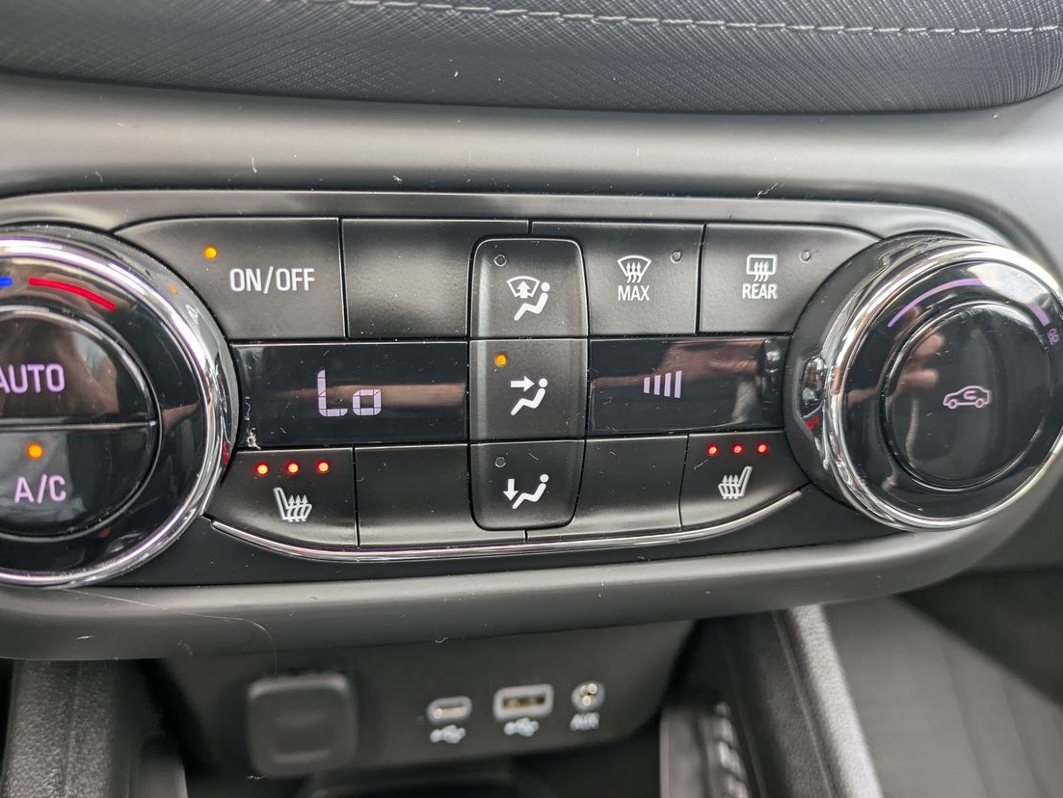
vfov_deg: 48.2
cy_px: 442
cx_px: 530
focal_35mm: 29
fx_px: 891
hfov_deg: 61.6
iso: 90
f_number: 1.89
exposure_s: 1/100
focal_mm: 5.43
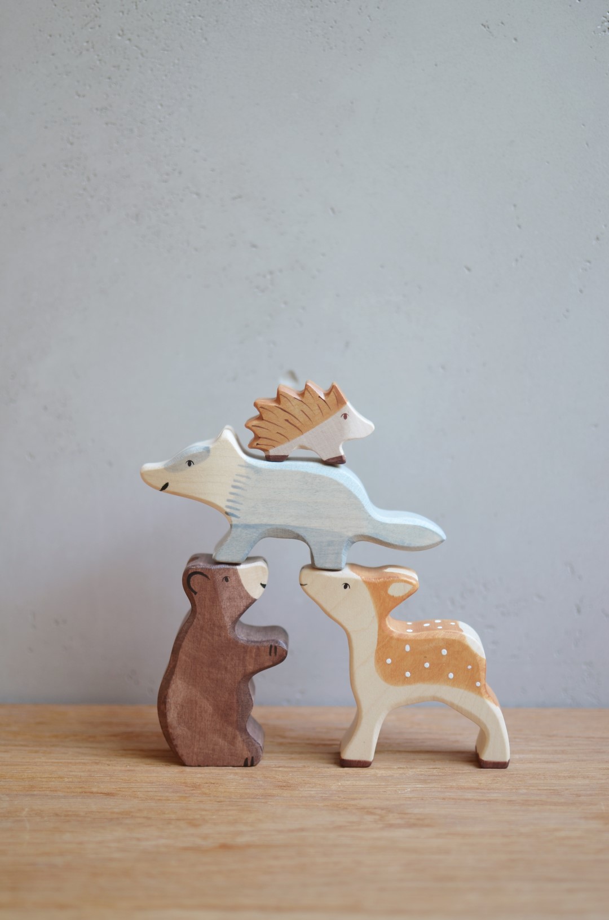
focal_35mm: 52
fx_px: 1338
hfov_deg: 25.6
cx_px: 304
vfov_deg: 37.9
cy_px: 460
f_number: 1.8
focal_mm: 35
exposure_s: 1/100
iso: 125
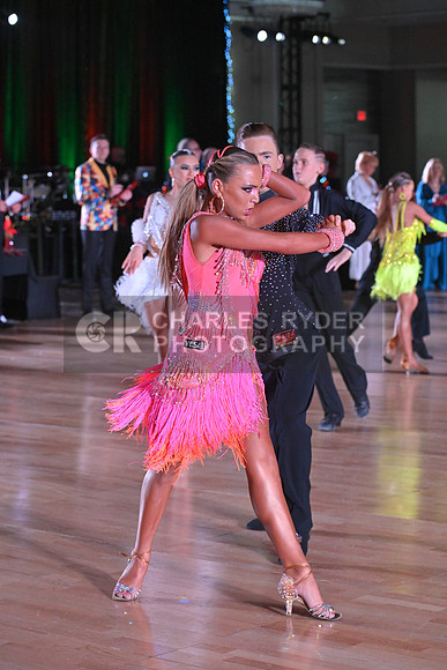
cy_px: 335
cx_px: 224
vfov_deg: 20.8
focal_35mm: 98
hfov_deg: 14.0
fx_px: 1824
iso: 5000
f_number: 5.6
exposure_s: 1/400
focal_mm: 98
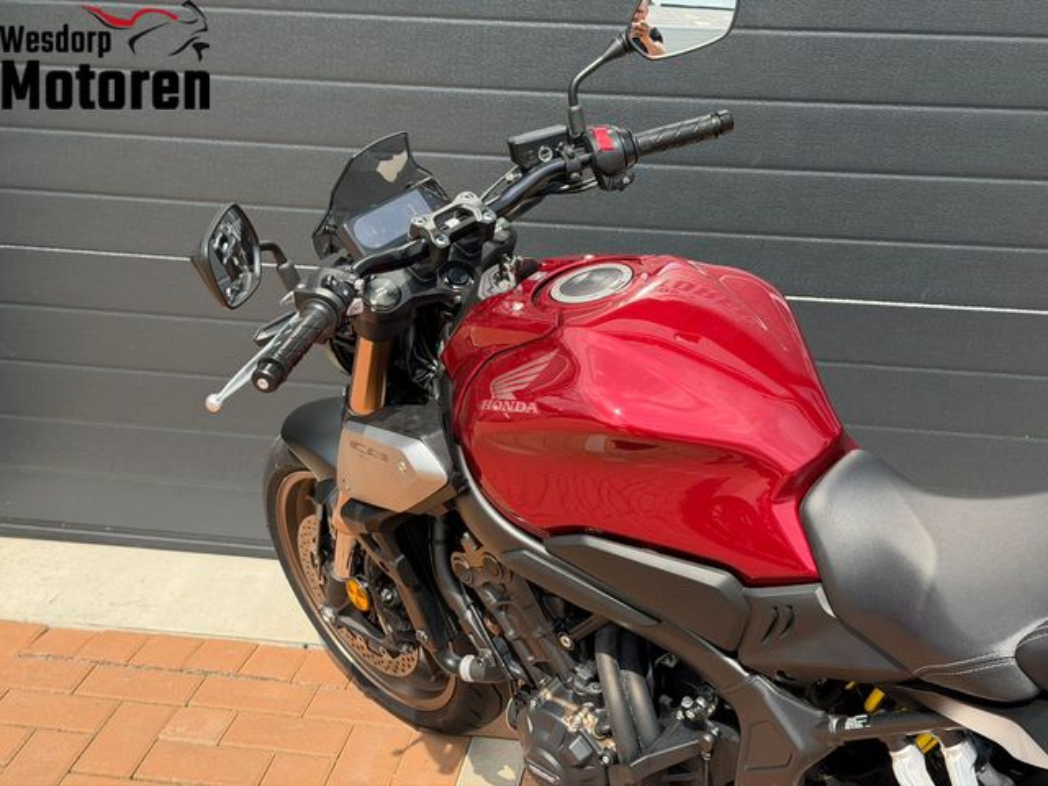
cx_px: 524
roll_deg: -1.4
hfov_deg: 39.7
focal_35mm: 48
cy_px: 393
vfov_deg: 30.3
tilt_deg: -20.4
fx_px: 1453
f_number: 1.78
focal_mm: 6.76
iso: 80
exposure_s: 1/2273
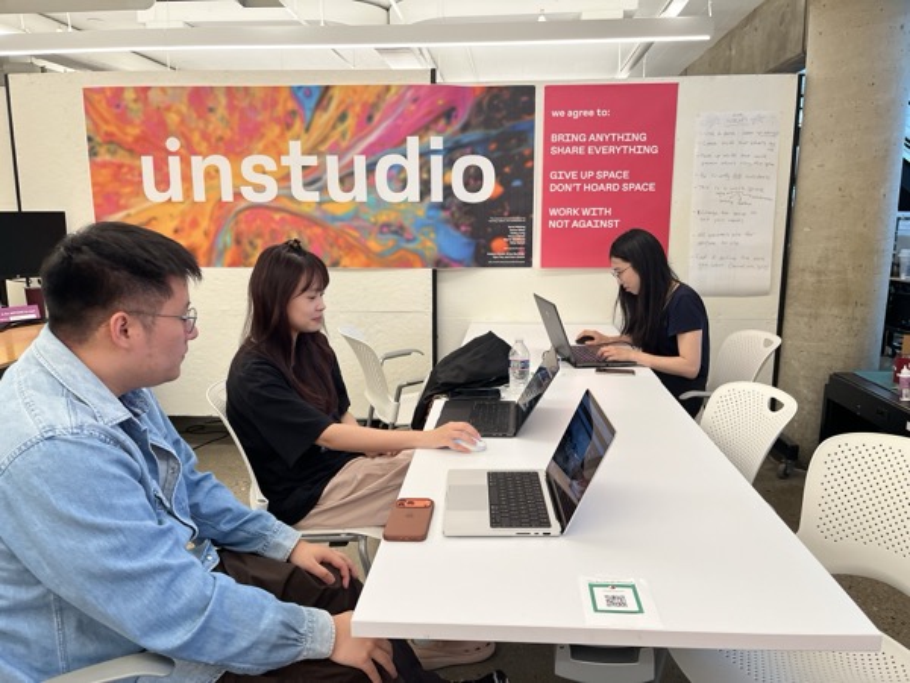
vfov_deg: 53.1
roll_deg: -0.2
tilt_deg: -10.7
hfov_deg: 67.3
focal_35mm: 26
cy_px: 342
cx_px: 455
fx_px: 683
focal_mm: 5.1
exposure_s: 1/120
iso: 125
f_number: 1.6
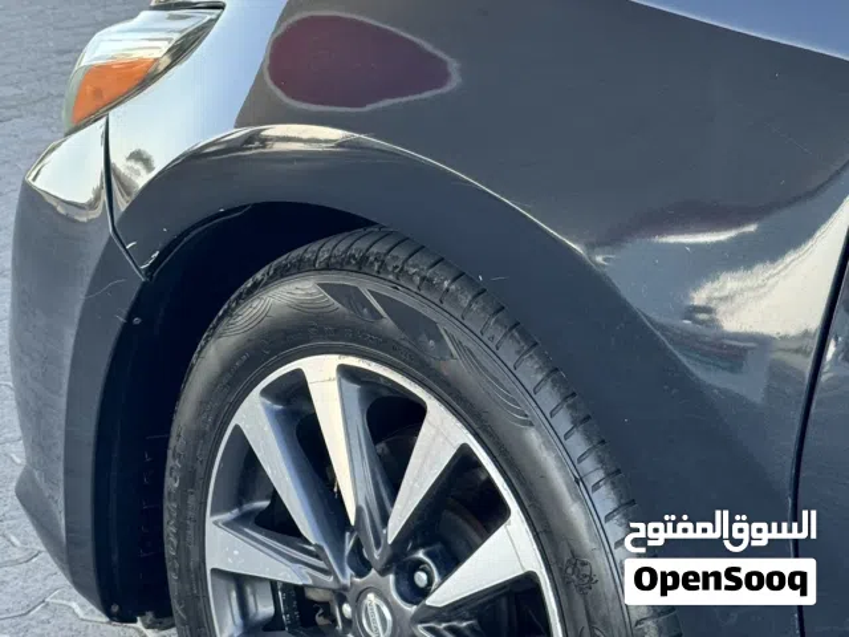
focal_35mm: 48
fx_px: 1177
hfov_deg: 39.7
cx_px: 424
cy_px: 318
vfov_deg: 30.3
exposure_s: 1/739
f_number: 1.78
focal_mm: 6.76
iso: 64
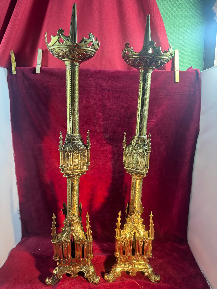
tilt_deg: -8.8
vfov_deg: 71.6
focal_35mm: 24
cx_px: 108
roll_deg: +0.0
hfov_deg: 56.8
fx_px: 201
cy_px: 144
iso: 160
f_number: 1.78
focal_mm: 6.76
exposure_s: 1/50
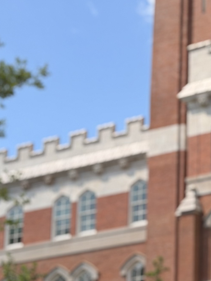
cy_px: 210
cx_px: 261
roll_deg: -0.2
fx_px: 1187
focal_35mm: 146
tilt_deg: +14.9
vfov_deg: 13.5
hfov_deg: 10.0
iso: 80
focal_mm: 6.76
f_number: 1.78
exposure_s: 1/4098
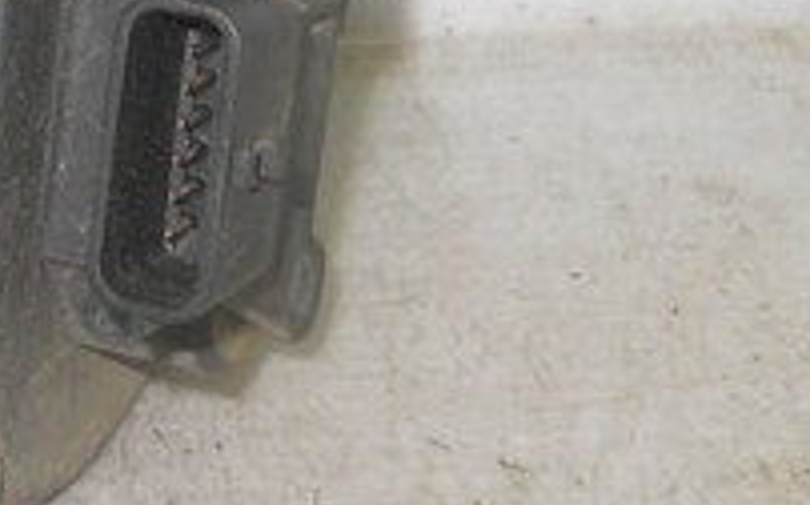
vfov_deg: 9.2
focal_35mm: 138
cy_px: -252
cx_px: -241
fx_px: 3045
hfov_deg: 14.5
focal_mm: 6.72
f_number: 5.5
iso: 80
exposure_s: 1/30
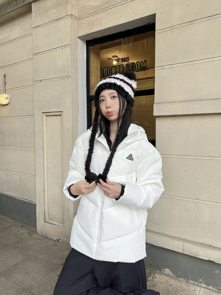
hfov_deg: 53.1
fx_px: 221
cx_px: 110
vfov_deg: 67.3
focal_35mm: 26
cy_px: 148
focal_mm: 5.7
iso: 50
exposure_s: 1/121
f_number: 1.5
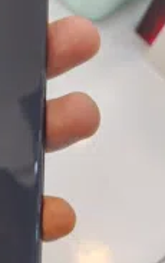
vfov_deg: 38.2
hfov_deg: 22.0
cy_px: 119
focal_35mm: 53
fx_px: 381
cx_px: -49
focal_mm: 6.4
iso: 50
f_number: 1.8
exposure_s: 1/180
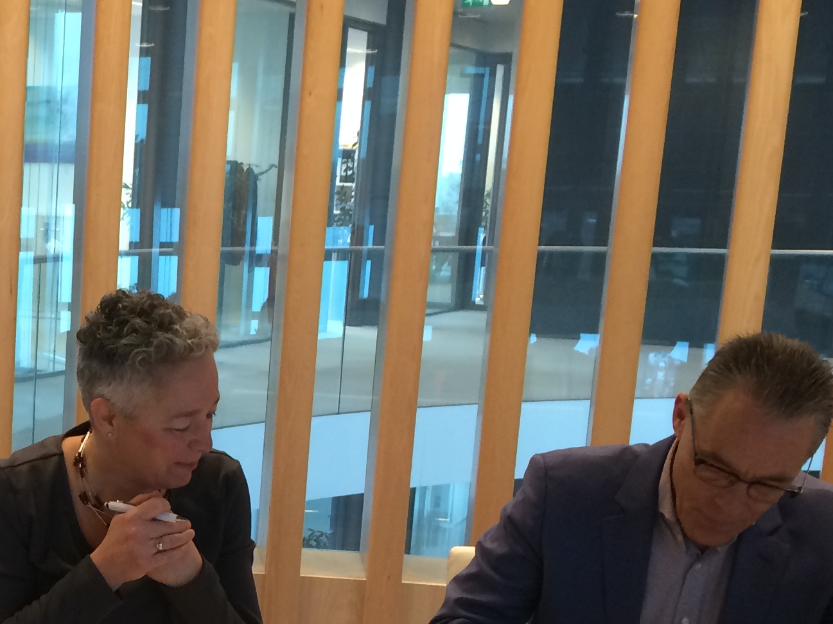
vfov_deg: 19.8
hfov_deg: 25.0
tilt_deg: -12.4
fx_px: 1756
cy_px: 542
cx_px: -65
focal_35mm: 73
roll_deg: -1.4
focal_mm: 4.15
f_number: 2.2
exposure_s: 1/33
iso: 125
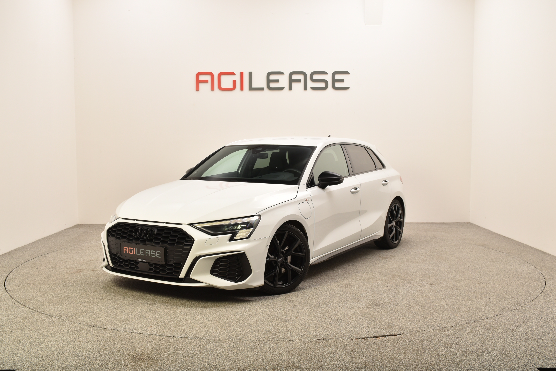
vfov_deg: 34.2
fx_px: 602
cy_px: 186
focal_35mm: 39
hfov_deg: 49.5
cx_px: 278
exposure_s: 1/200
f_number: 8
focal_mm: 26
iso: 100
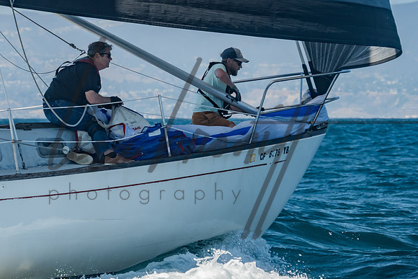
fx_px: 2879
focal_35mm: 248
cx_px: 82
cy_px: 61
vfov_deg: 5.5
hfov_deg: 8.3
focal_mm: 130
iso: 160
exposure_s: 1/320
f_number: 6.3
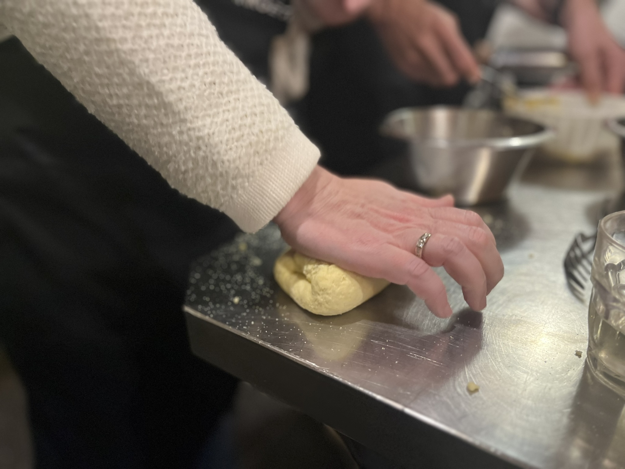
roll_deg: +0.7
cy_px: 234
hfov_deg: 67.3
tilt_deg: -23.9
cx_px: 312
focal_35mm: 26
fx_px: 469
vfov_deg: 53.1
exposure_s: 1/50
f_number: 1.6
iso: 400
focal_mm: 5.1
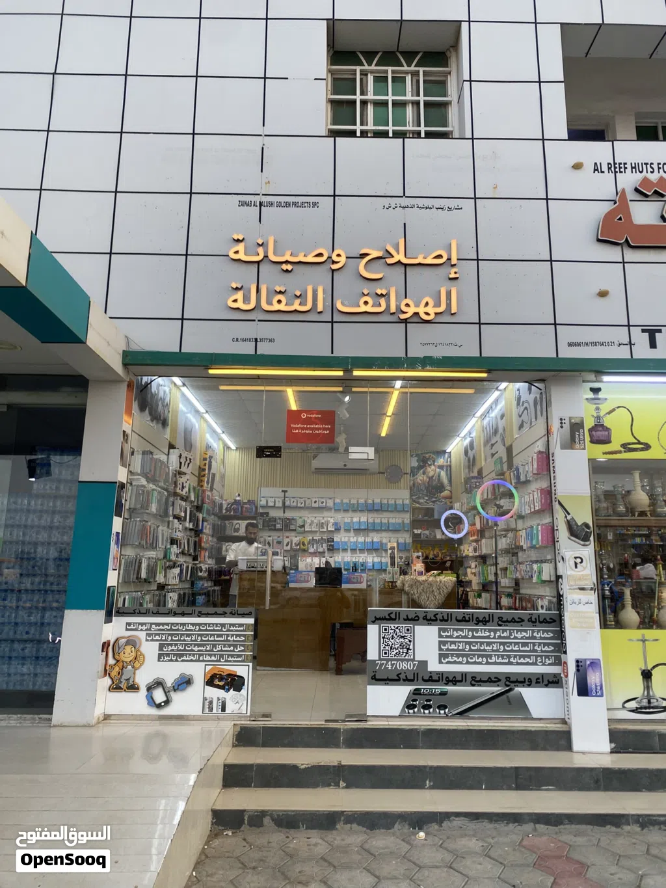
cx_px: 333
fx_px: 641
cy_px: 444
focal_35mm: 25
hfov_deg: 54.9
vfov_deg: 69.4
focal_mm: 4.25
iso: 32
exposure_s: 1/288
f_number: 1.8
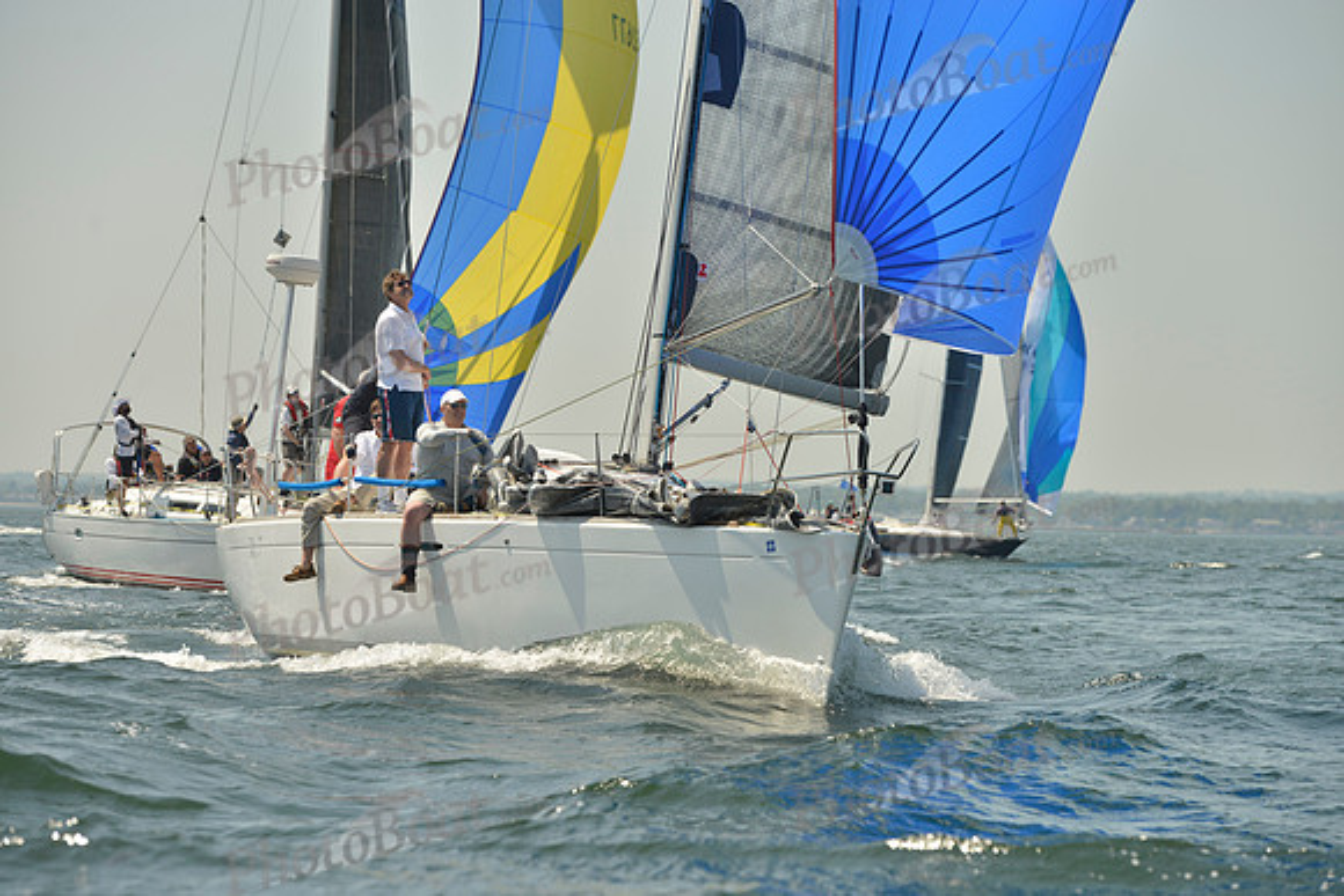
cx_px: 672
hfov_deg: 14.7
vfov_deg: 9.8
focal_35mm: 140
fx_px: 5228
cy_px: 448
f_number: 7.1
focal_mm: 140
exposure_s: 1/1250
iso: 200
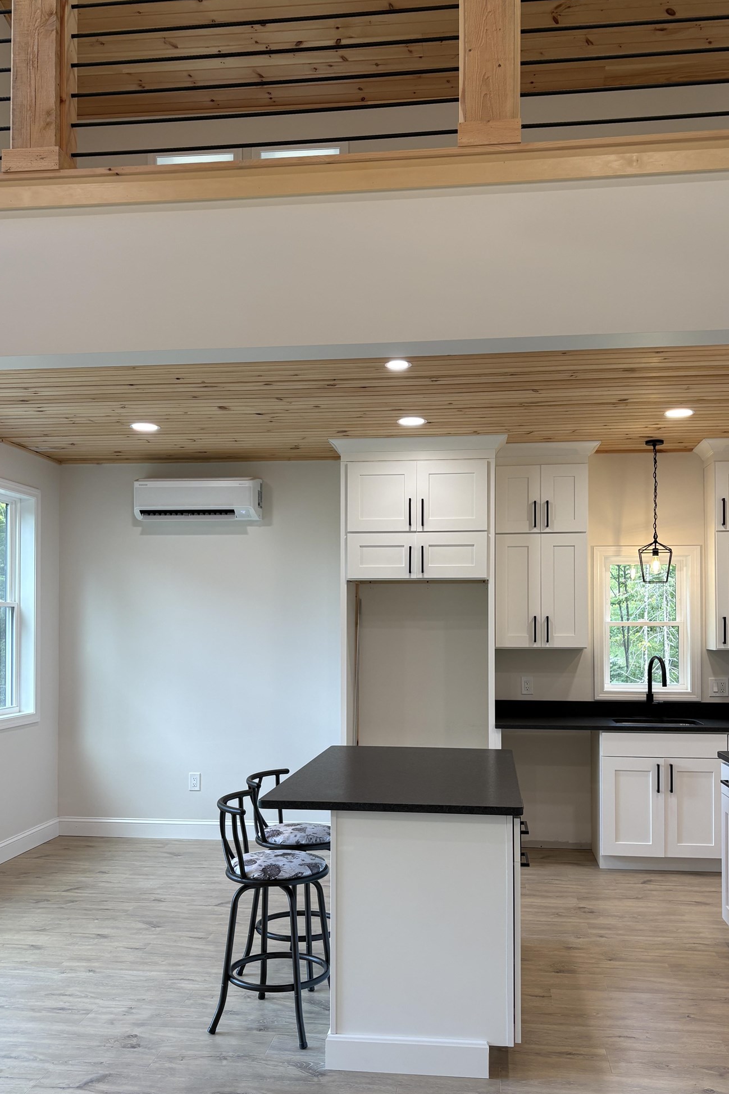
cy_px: 600
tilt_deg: +1.3
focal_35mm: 32
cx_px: 373
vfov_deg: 58.6
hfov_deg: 41.1
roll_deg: +0.2
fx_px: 972
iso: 80
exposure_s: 1/120
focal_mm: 5.96
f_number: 1.6
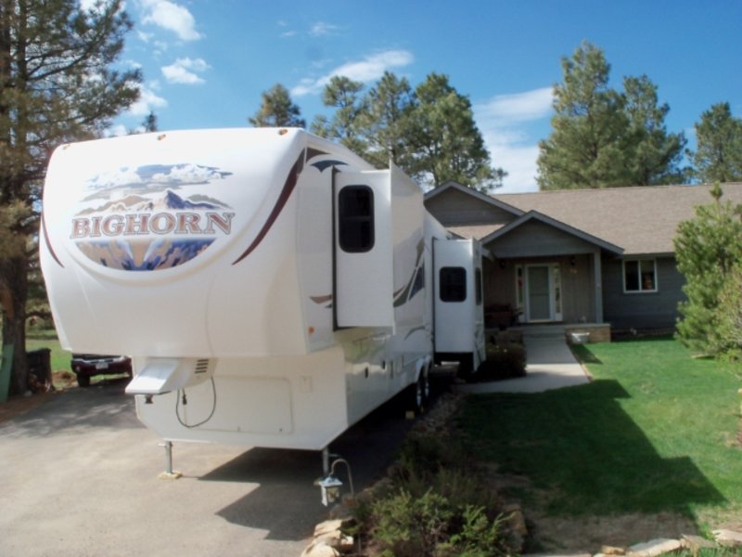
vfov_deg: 40.7
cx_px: 371
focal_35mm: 35
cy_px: 278
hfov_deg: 52.6
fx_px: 750
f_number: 5.5
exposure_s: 1/320
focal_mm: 6.3
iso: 80
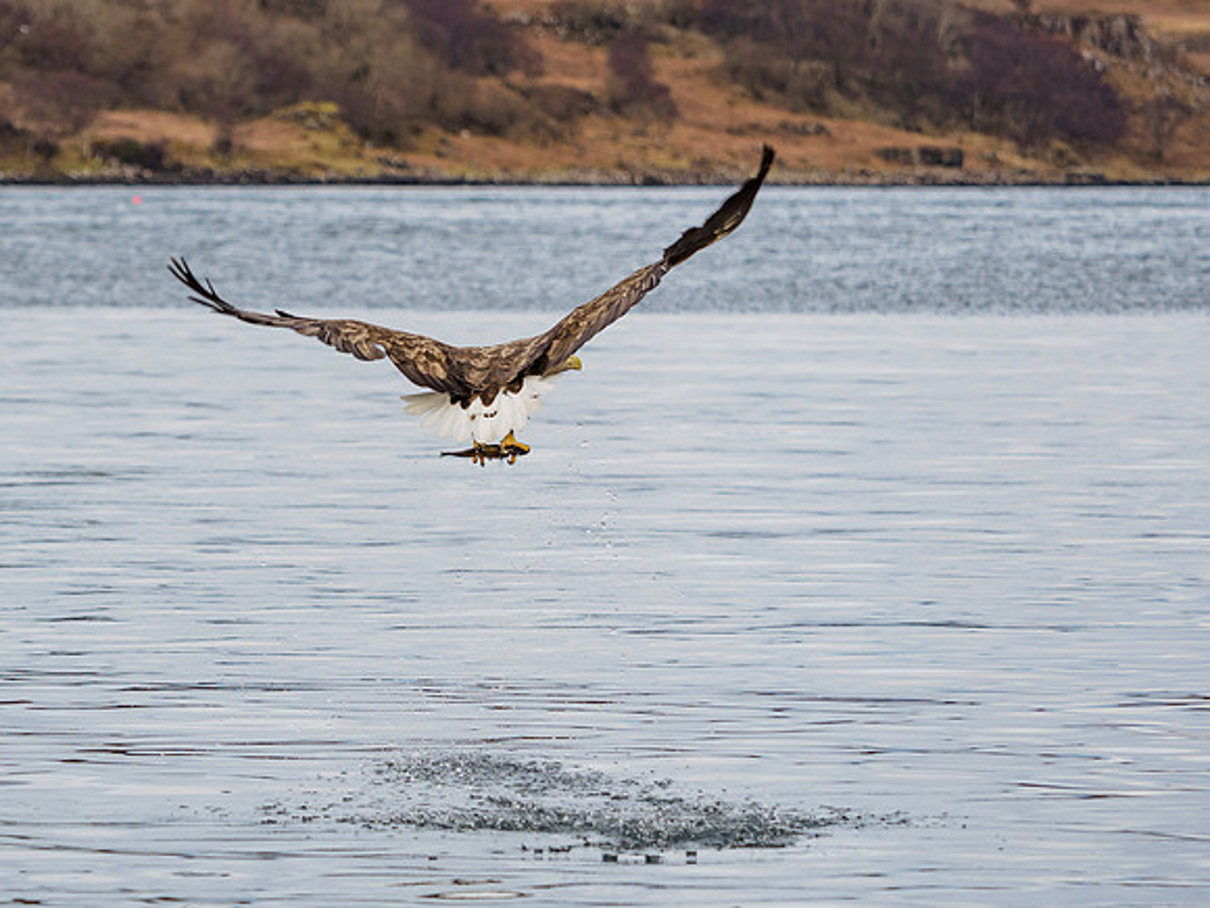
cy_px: 309
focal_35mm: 303
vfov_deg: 4.9
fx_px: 10592
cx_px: 307
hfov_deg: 6.5
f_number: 3.2
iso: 800
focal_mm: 97
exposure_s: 1/800
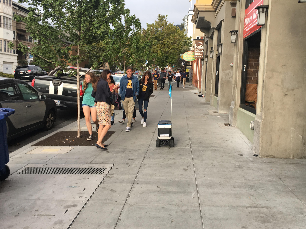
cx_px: 168
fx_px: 283
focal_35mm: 32
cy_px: 105
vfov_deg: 44.1
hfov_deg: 56.7
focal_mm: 4.15
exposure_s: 1/245
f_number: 2.2
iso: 25
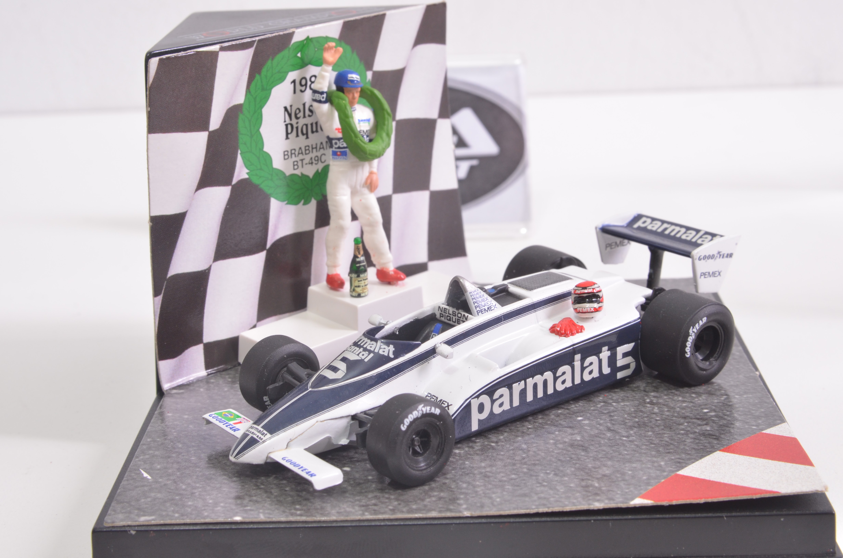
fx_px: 1227
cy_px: 279
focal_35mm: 52
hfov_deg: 37.9
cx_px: 422
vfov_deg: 25.6
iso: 400
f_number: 14
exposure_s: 1
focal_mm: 35
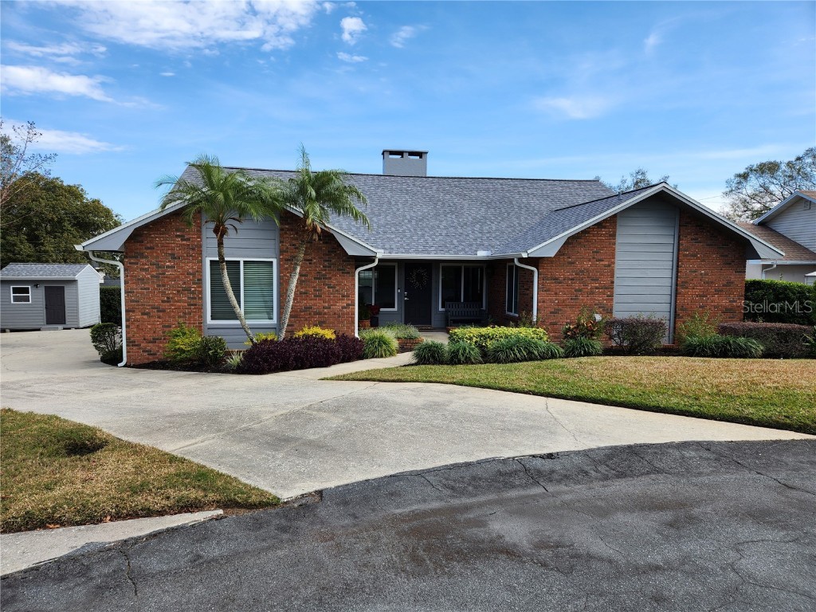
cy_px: 306
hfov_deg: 73.9
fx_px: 542
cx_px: 408
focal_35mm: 23
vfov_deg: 58.9
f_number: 1.8
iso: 20
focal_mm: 5.4
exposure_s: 1/917
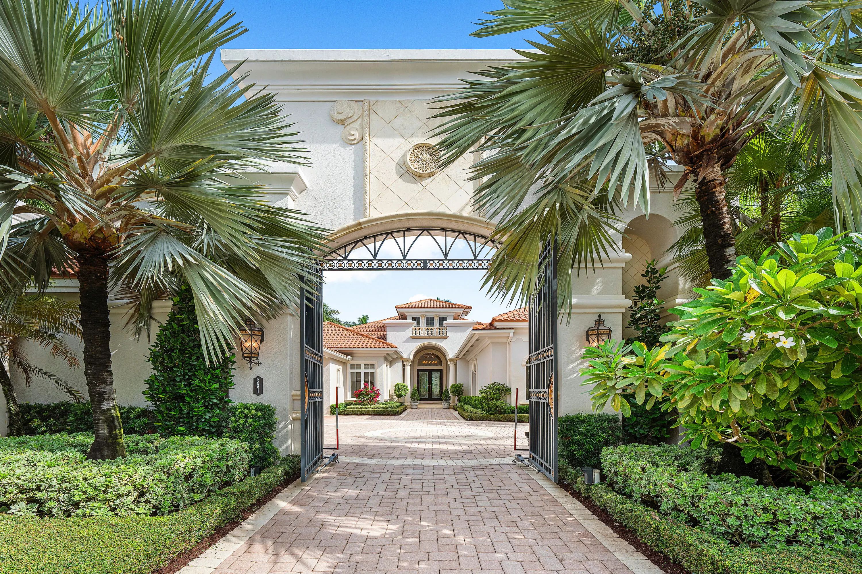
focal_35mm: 16
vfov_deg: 73.7
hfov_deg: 96.7
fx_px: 383
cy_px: 287
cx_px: 431
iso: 160
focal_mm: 16
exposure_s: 1/125
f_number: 8
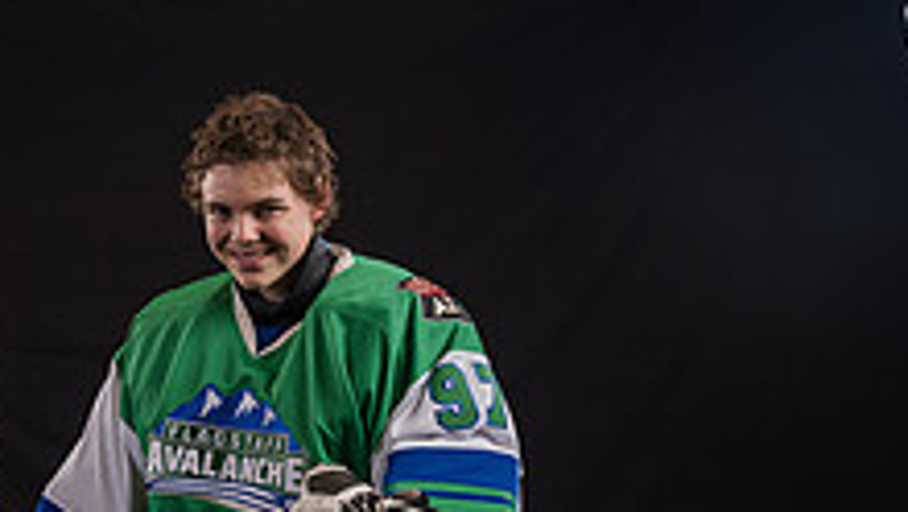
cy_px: 537
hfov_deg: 30.7
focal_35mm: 67
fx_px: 1614
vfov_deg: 17.5
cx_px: 199
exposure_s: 1/160
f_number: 3.5
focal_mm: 24
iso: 80
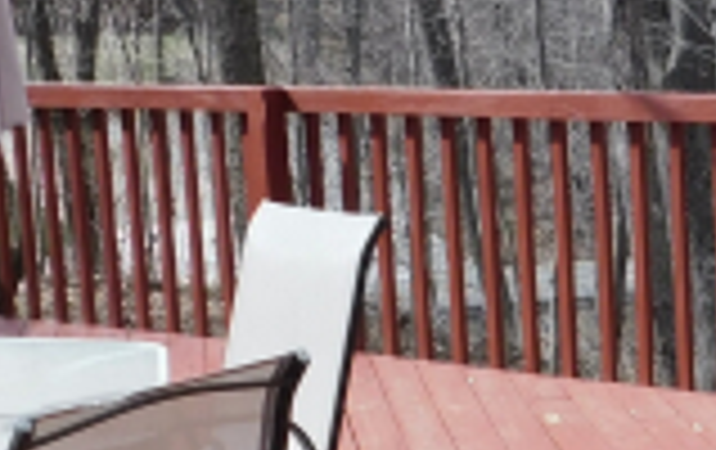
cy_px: 153
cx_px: 660
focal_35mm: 102
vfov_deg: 12.9
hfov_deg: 19.9
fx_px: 1994
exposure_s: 1/1000
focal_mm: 4
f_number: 3
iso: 125
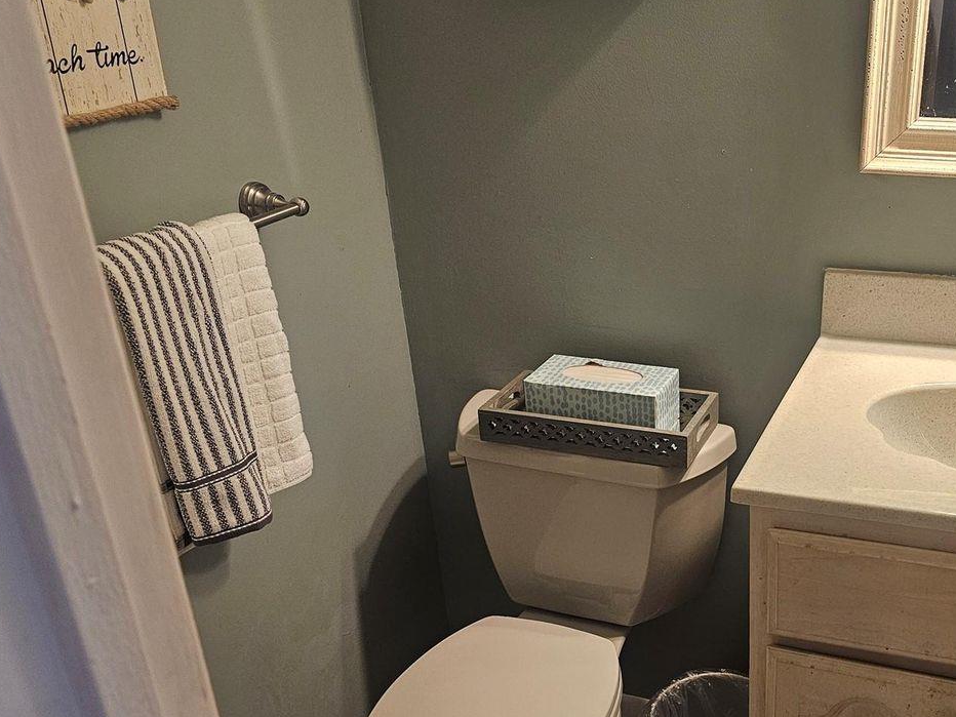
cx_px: 705
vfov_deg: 38.5
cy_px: 433
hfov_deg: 48.4
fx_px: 1022
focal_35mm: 37
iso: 320
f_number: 1.7
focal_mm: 6.3
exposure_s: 1/120
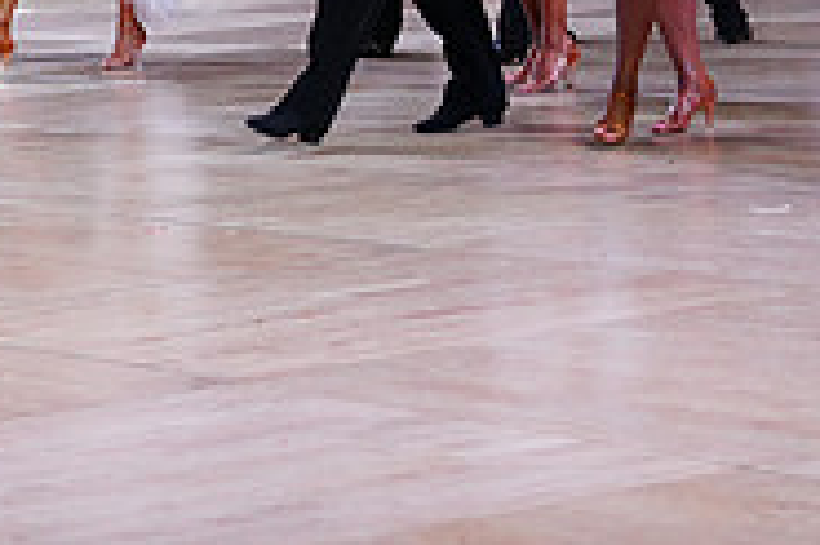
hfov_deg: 13.3
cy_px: -148
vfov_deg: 8.8
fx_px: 3505
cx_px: 262
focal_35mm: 154
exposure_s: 1/500
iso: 1600
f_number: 4
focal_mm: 49
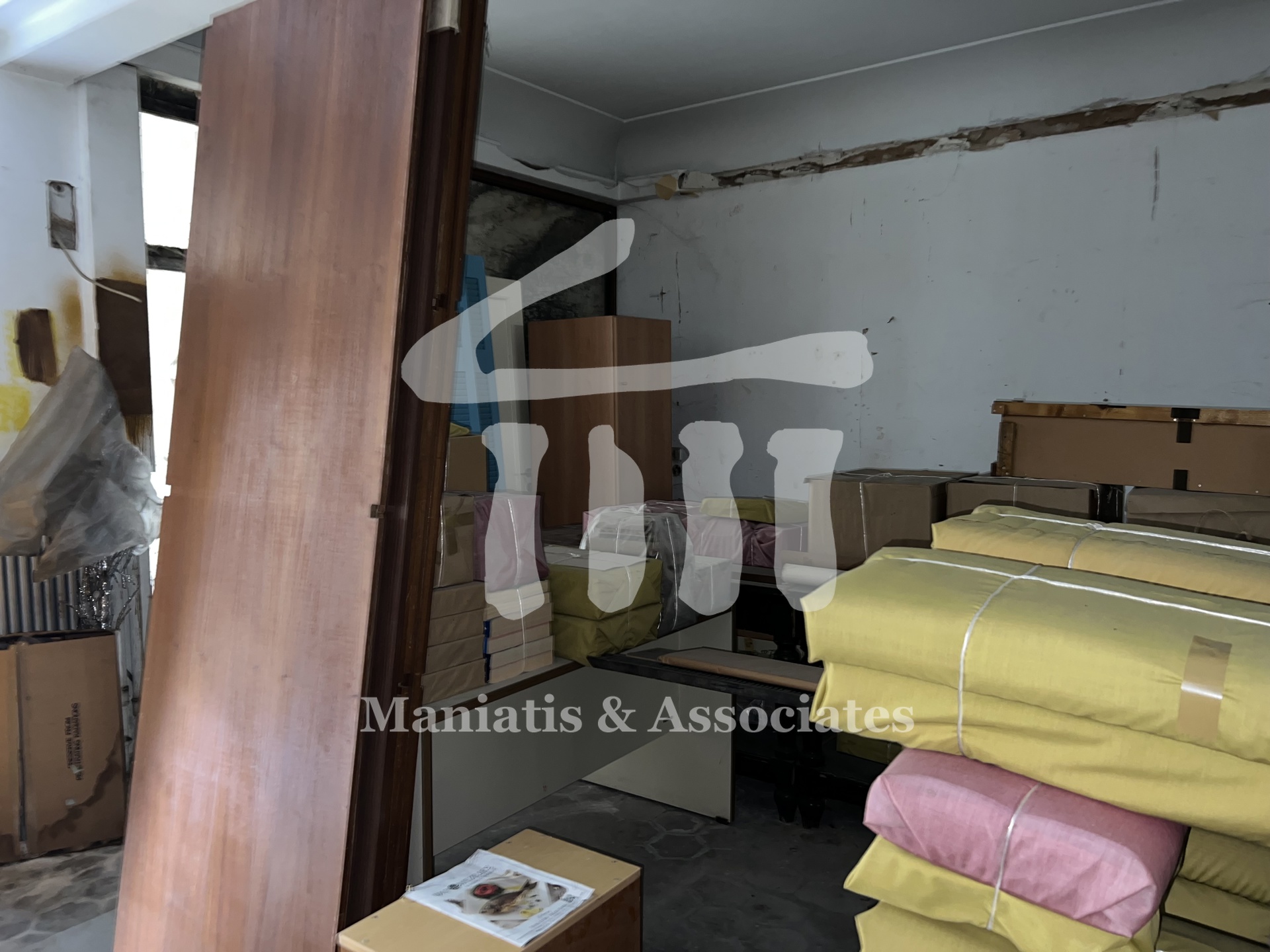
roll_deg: +0.3
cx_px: 635
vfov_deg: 53.1
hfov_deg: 67.3
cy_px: 476
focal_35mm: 26
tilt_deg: -3.4
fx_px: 954
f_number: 1.5
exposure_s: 1/4
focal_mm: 5.7
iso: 80
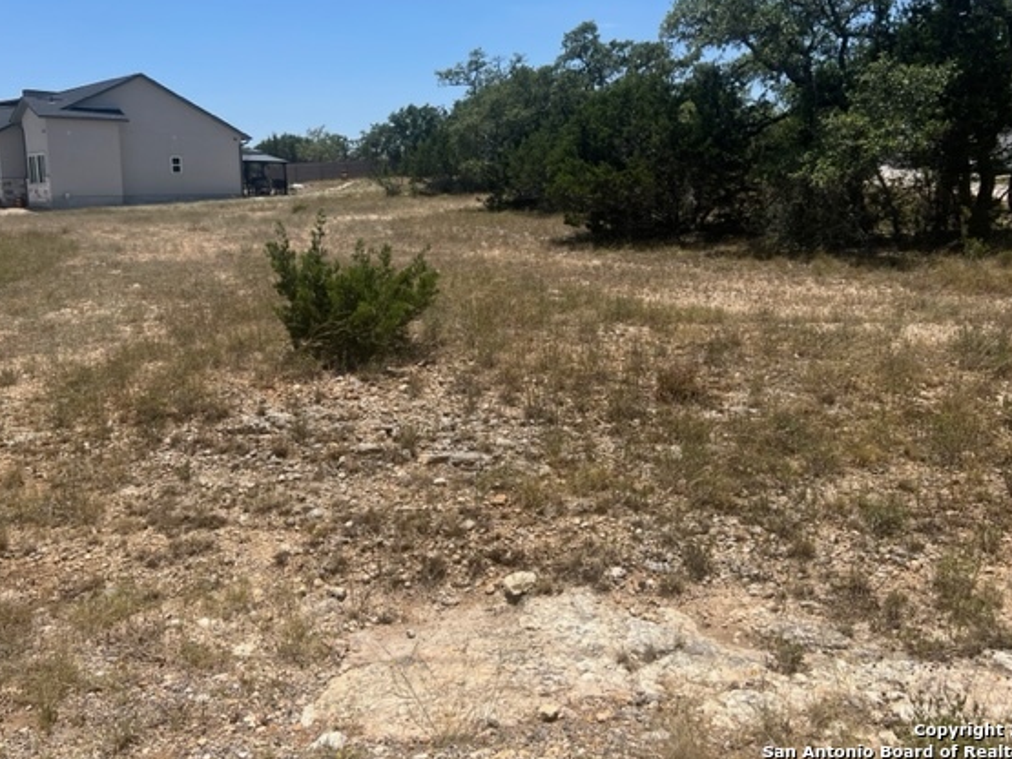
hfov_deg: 59.9
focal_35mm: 30
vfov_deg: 46.6
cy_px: 325
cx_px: 476
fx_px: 877
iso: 50
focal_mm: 5.7
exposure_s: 1/4831
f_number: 1.5
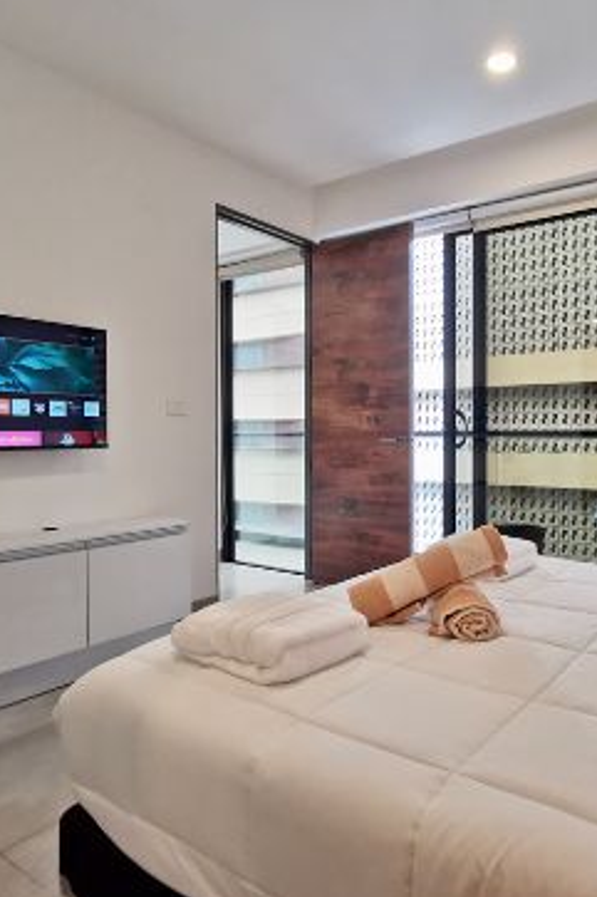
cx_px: 434
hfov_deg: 53.1
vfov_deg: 76.1
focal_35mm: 23
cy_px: 445
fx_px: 573
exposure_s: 1/120
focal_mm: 2.35
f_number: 2.2
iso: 200
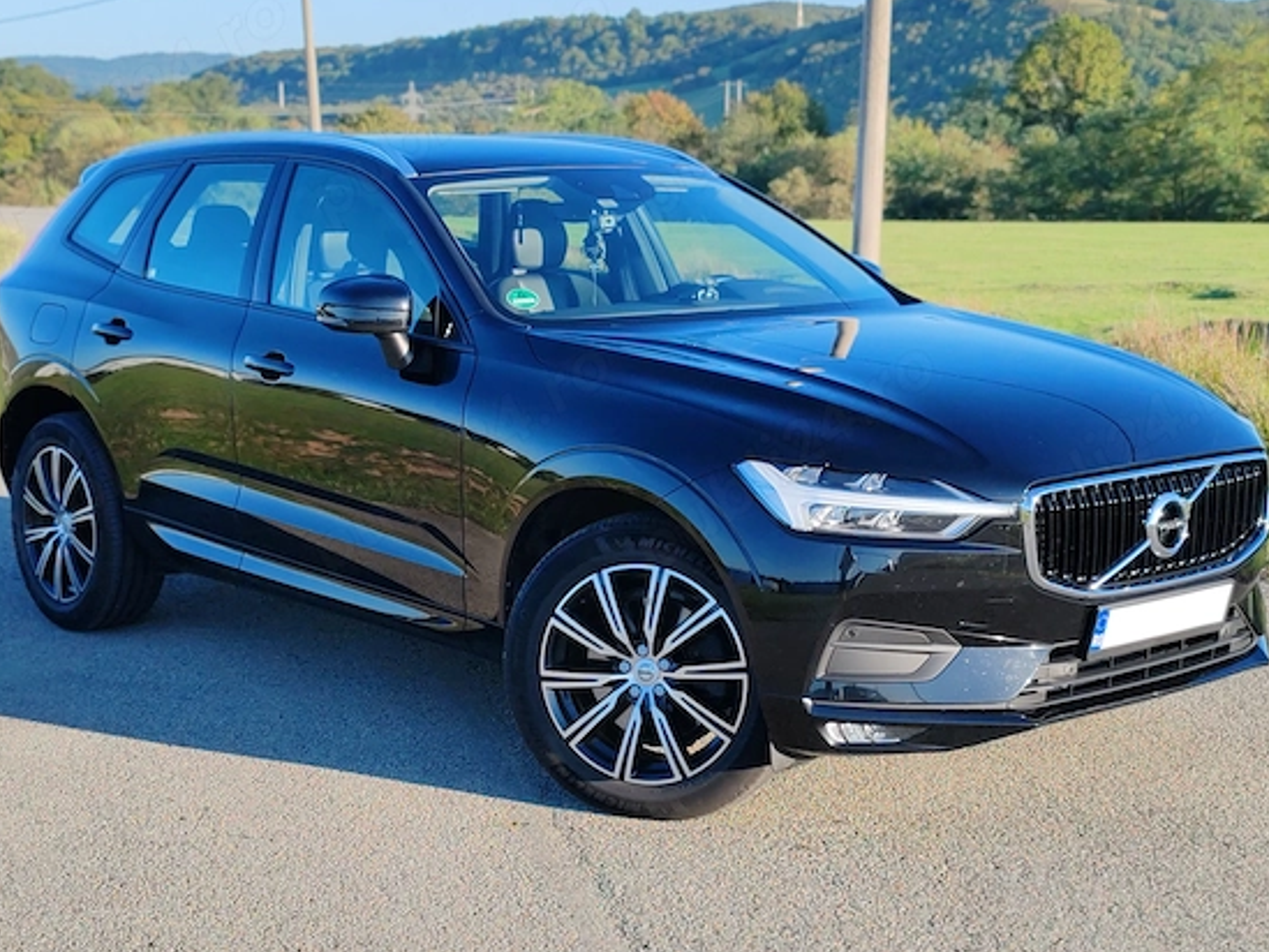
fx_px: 2163
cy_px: 485
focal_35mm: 59
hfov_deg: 32.7
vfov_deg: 24.8
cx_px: 622
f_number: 2.8
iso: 50
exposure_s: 1/320
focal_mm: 6.12
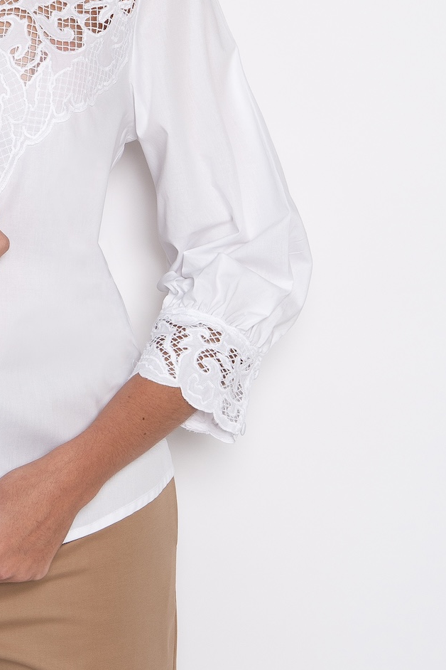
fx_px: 2044
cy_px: 186
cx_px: -51
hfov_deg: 12.2
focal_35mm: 110
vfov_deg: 18.5
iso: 200
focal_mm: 46
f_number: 5
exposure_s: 1/125
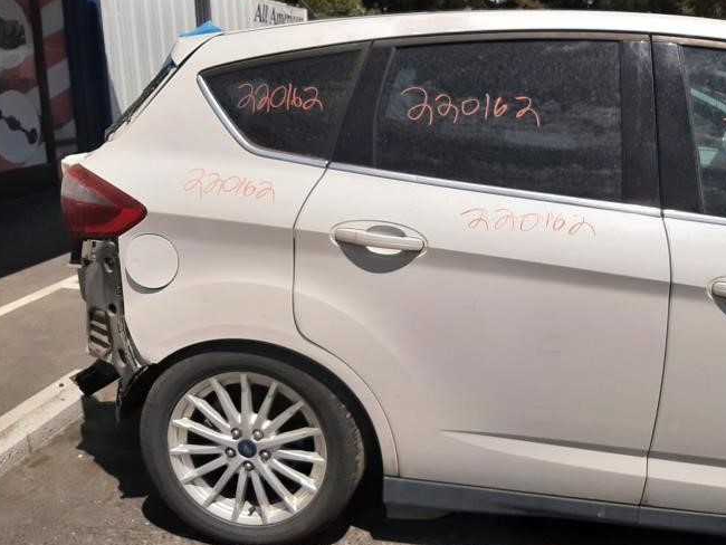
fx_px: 671
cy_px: 236
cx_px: 436
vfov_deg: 44.1
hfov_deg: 56.4
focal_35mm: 32
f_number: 1.7
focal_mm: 3.93
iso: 40
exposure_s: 1/6173
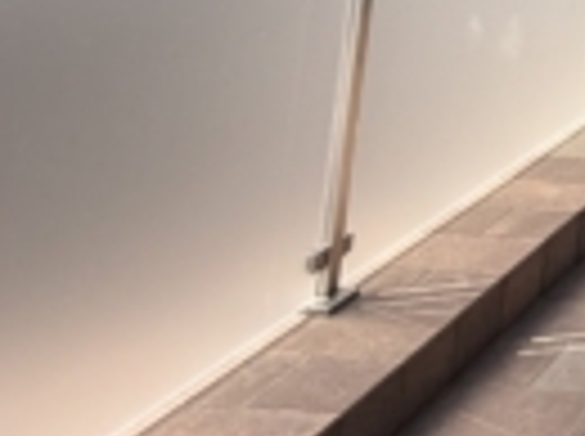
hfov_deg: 21.3
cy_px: -378
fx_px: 1063
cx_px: 1035
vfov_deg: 17.9
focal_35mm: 63
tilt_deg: +7.6
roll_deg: -1.9
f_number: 2.2
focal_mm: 2.22
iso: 40
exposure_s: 1/734
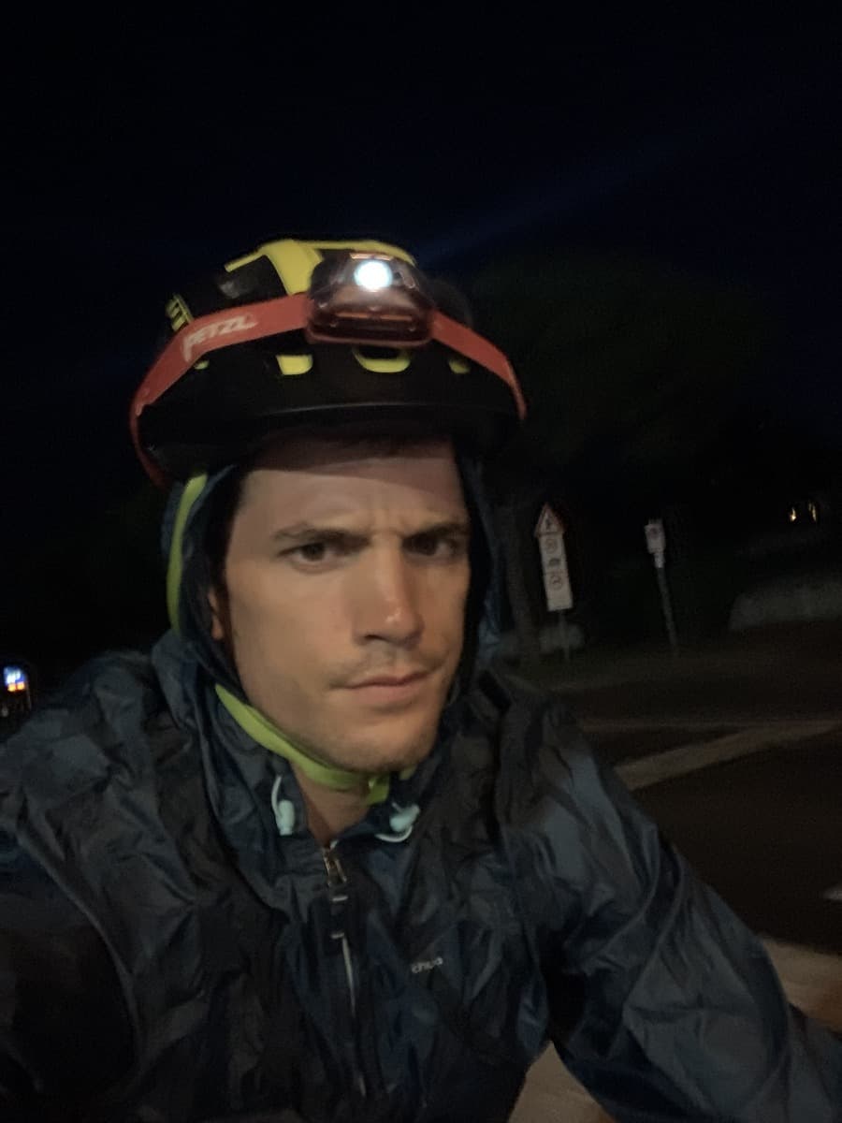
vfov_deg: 56.8
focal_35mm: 32
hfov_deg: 44.2
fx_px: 1038
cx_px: 421
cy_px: 562
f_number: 2.2
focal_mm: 2.87
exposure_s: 1/17
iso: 640
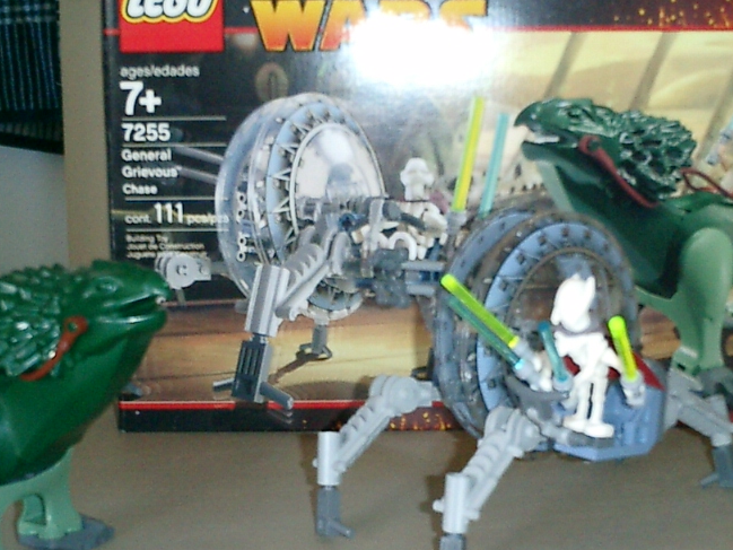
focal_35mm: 71
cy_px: 391
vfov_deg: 20.6
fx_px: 1504
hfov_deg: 27.4
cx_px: 358
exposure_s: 1/30
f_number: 3.2
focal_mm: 7.5
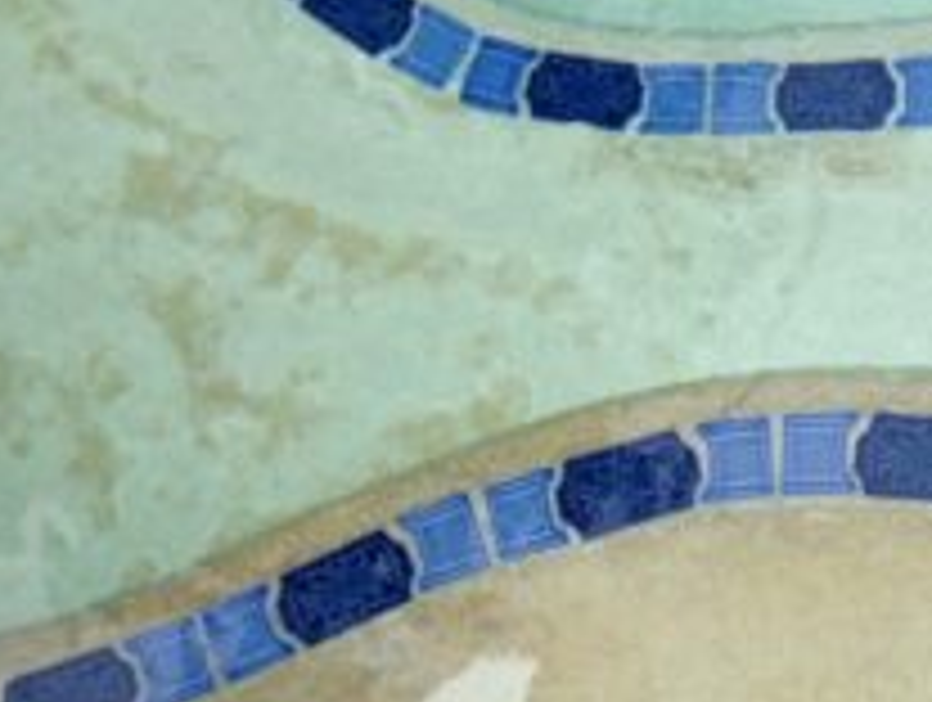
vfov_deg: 12.5
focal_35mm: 113
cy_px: 1046
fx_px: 3048
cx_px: 1121
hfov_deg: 16.6
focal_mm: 4.12
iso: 50
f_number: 2.4
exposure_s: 1/874
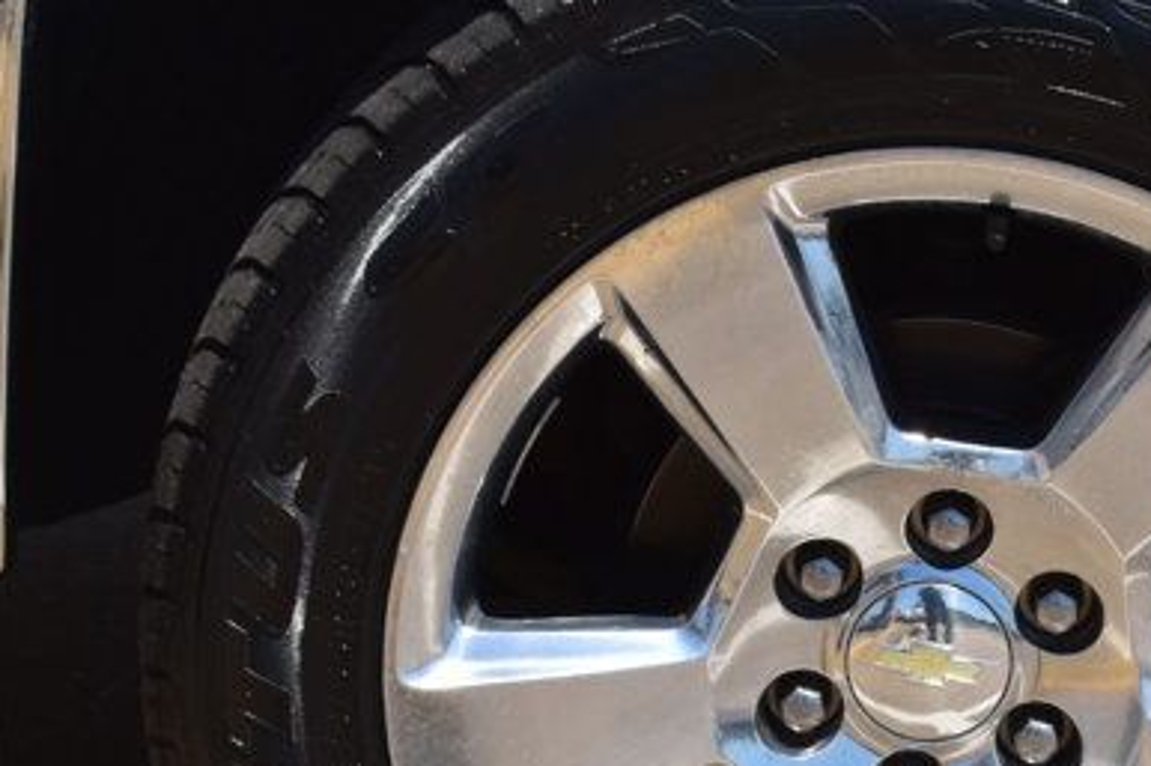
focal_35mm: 167
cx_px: 948
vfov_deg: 8.2
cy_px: 754
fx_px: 5337
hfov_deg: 12.3
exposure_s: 1/500
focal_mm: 42
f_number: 11
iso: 280
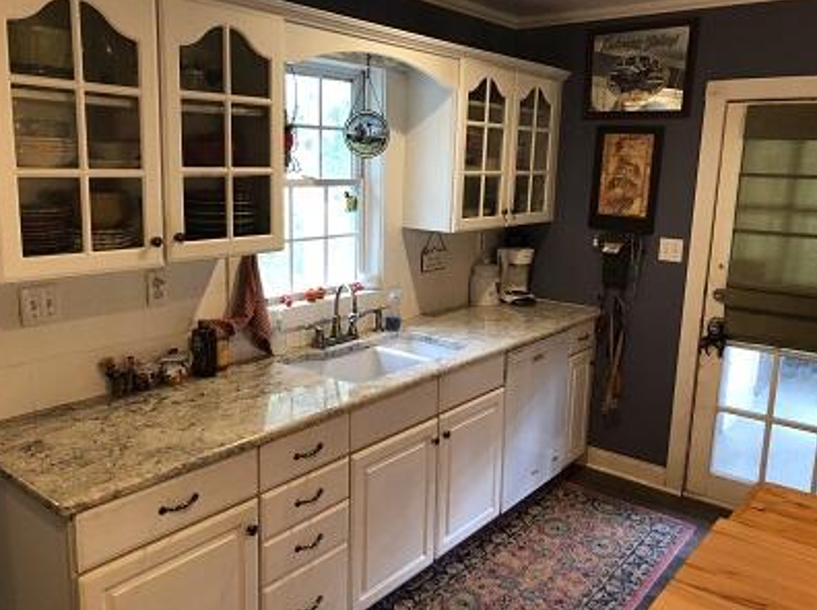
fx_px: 684
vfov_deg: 48.1
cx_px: 396
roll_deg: -1.0
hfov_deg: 61.7
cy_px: 302
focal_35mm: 29
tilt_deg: -10.8
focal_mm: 4
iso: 40
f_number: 1.8
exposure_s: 1/15
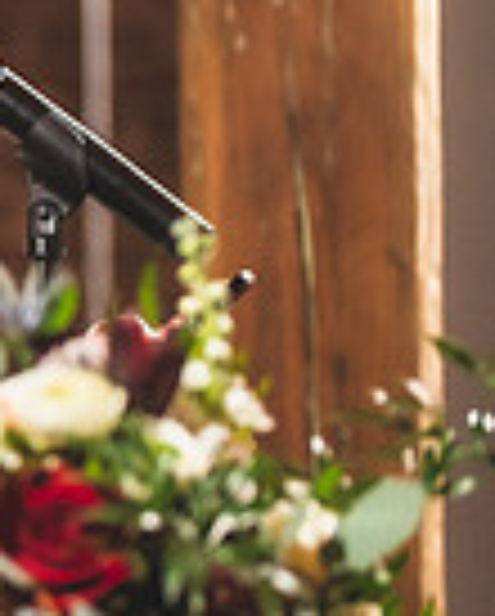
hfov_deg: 2.8
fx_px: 9903
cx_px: -796
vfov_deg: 3.6
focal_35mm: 542
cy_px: 106
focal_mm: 125
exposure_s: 1/160
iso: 800
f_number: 2.8
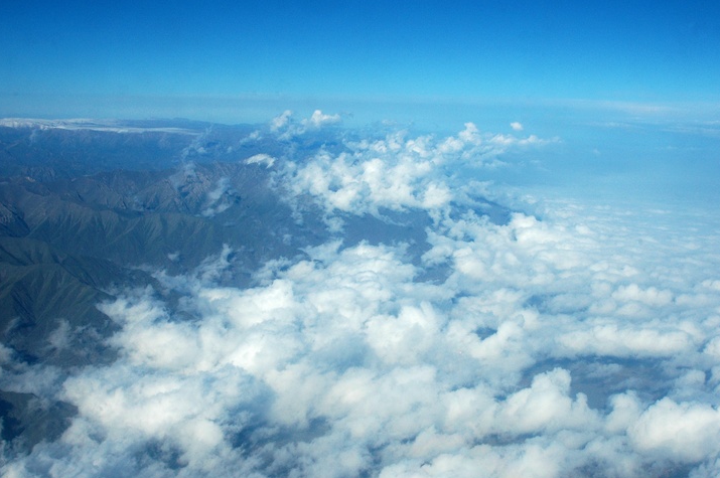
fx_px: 939
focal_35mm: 47
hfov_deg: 41.9
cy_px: 227
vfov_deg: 28.6
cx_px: 397
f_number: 13
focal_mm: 28
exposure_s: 1/640
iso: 400
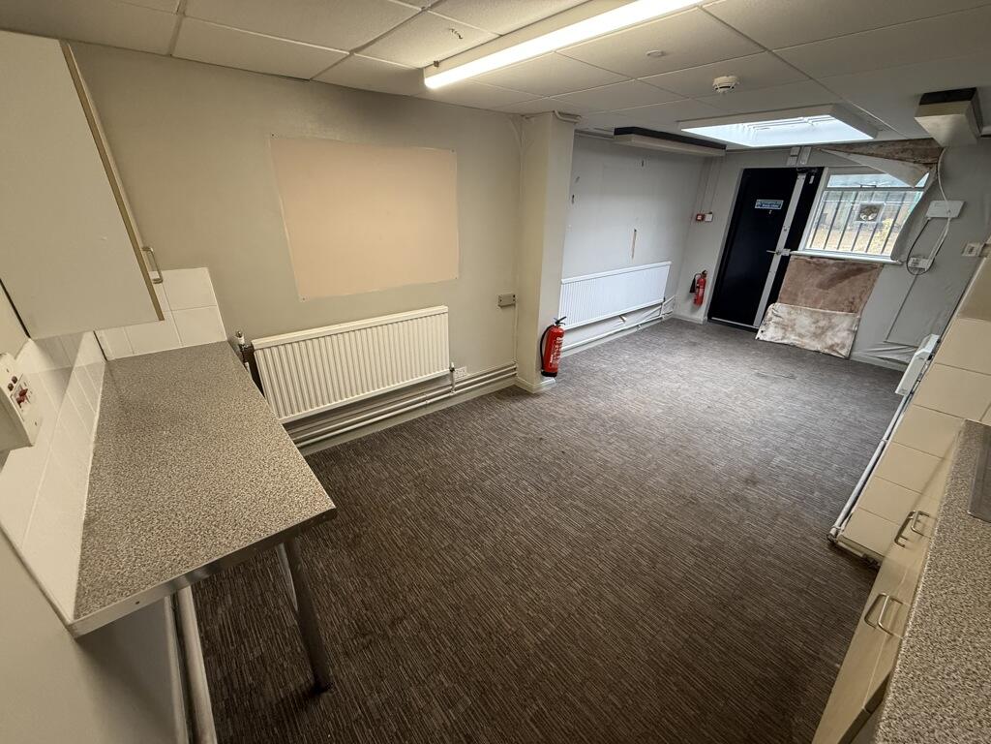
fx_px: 401
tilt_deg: -24.0
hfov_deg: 102.1
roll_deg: -0.7
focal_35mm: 14
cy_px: 372
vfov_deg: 85.7
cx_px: 496
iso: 250
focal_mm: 2.22
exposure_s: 1/100
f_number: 2.2
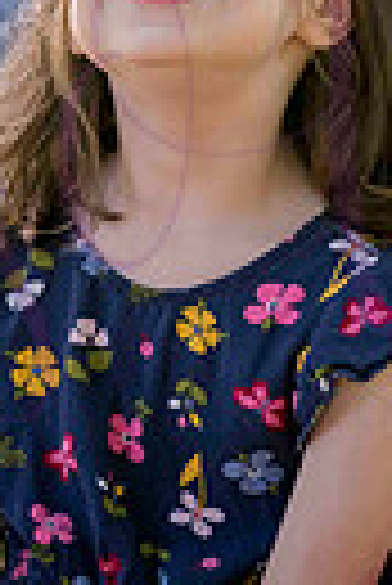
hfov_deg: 4.3
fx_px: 5196
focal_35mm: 319
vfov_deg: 6.4
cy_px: -166
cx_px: 239
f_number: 4.5
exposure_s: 1/320
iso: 400
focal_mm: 92
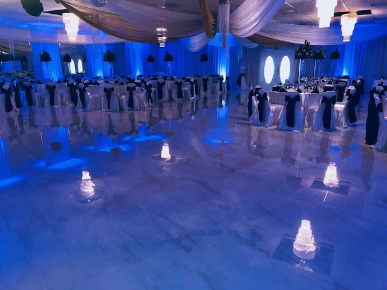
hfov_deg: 61.7
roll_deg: +1.3
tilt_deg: -14.5
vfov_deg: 48.2
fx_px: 324
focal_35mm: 29
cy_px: 145
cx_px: 194
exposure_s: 1/60
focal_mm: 3.99
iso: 200
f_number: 1.8
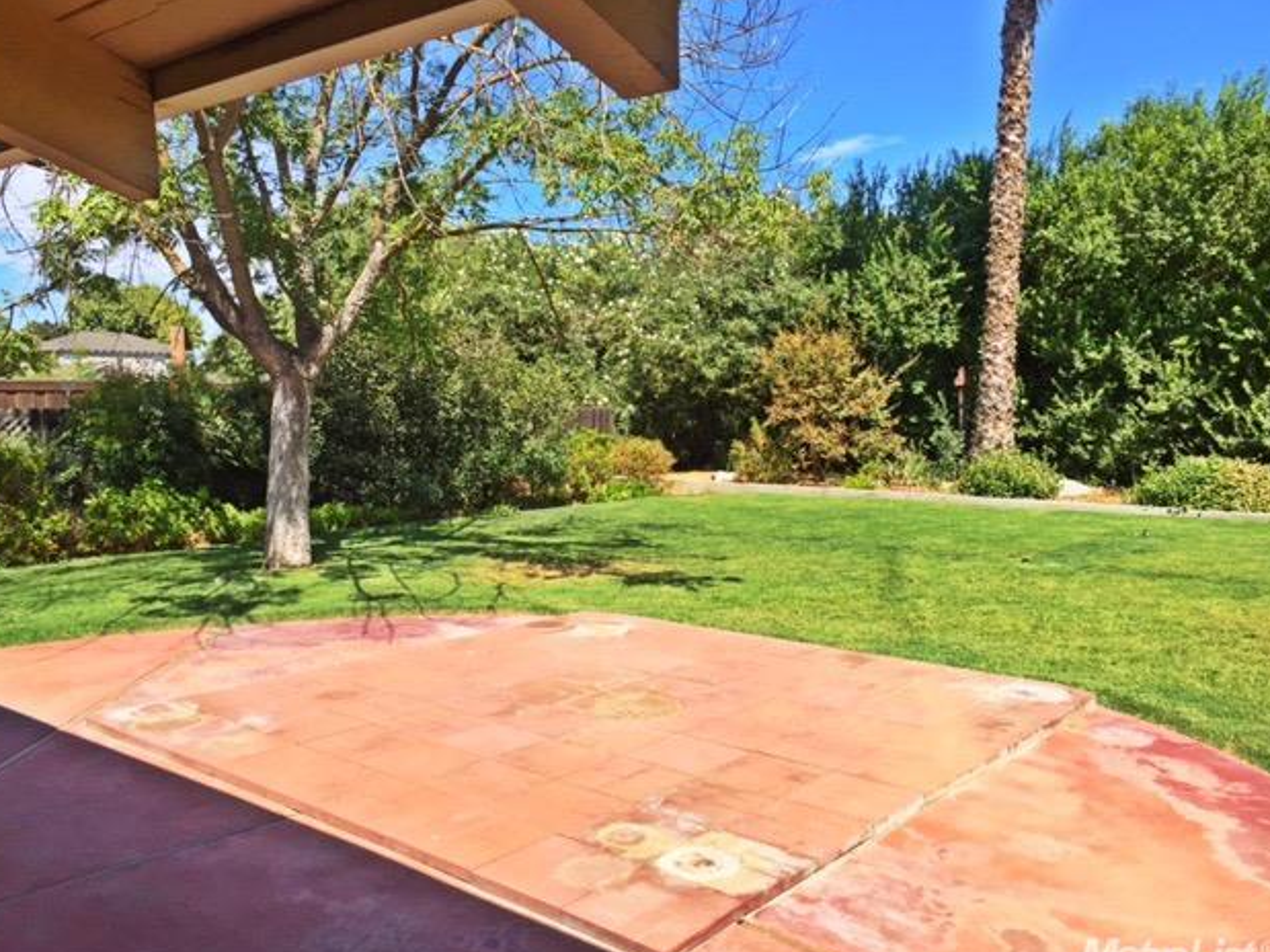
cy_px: 486
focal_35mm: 30
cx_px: 628
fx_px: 1100
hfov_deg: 60.0
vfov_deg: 46.8
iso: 32
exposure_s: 1/1721
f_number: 2.2
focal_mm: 4.15
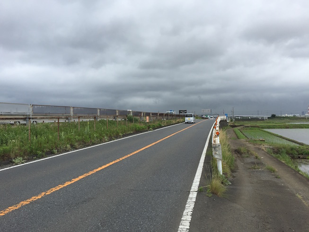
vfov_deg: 48.2
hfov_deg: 61.7
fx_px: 259
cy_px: 116
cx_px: 154
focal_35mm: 29
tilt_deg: +1.7
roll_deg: +0.0
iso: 32
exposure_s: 1/842
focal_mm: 4.15
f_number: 2.2
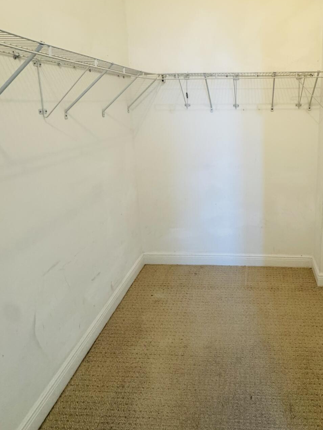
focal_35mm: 22
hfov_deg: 58.3
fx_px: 274
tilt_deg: -9.0
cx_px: 237
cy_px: 144
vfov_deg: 74.1
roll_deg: +1.4
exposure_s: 1/120
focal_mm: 2.22
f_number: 2.2
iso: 320
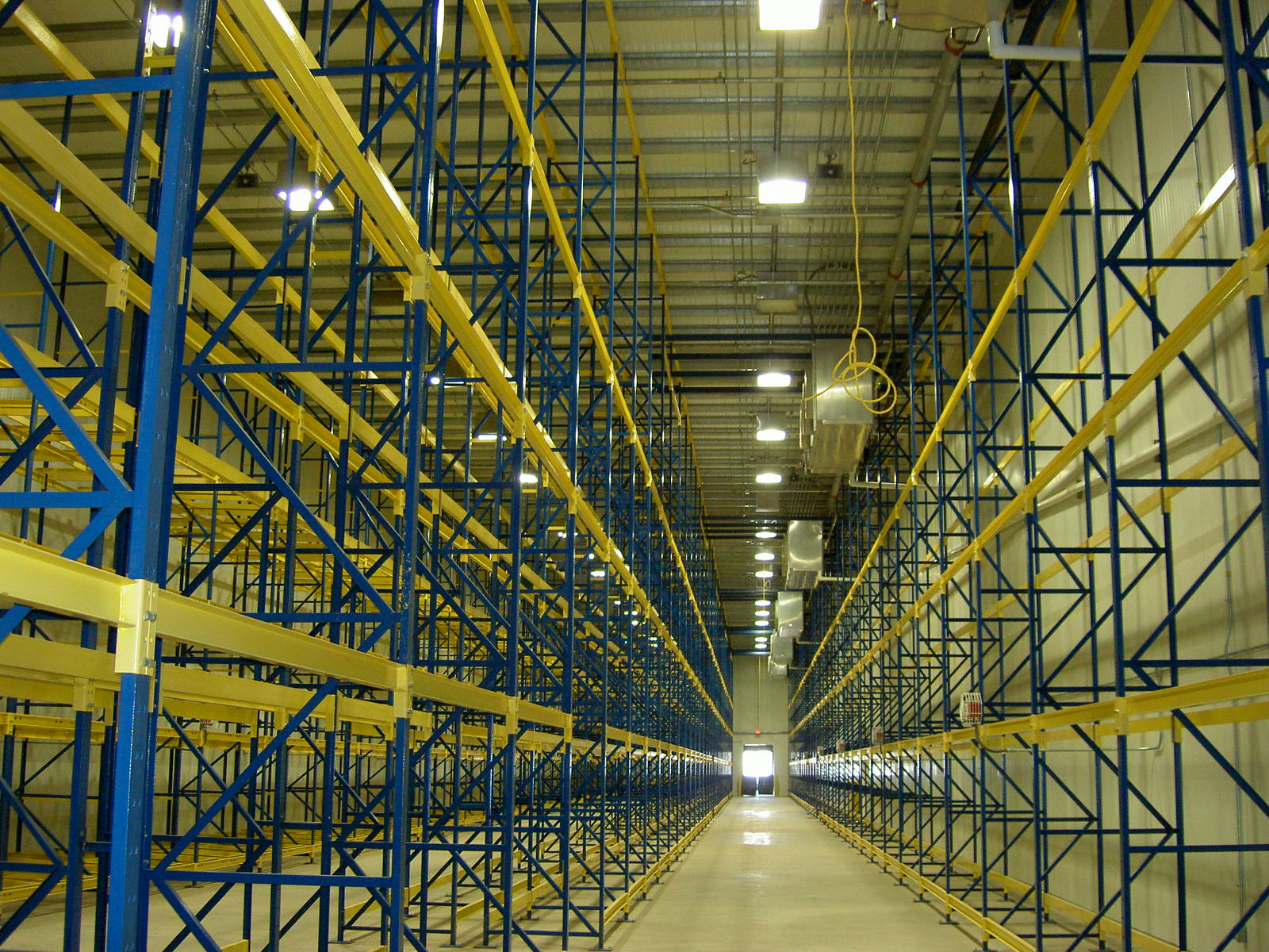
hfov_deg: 47.9
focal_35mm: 39
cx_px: 634
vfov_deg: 36.8
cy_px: 476
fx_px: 1430
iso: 100
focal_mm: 8
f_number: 2.8
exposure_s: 1/59.5
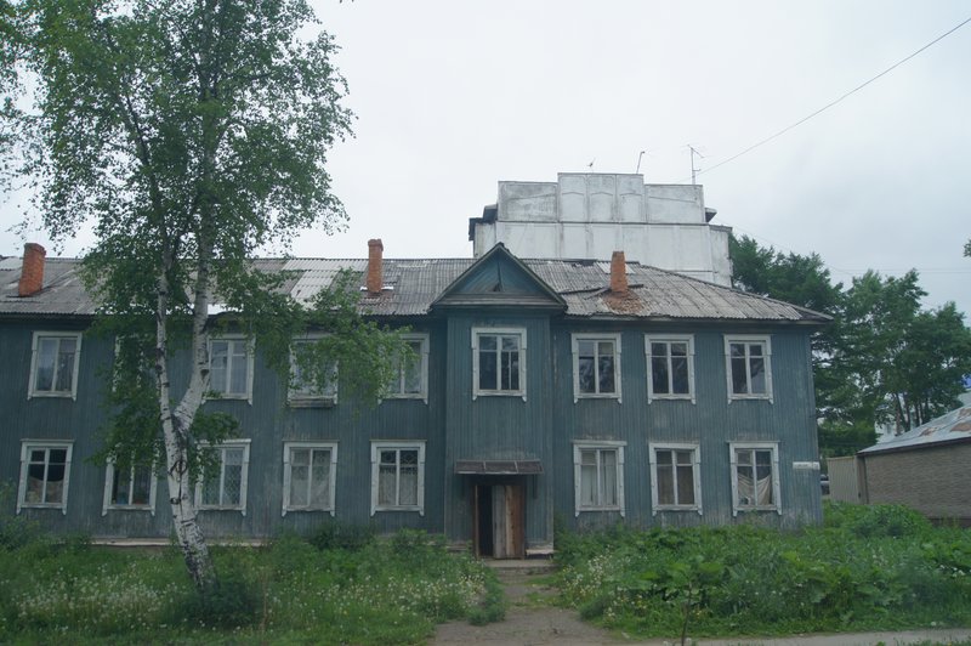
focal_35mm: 30
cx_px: 486
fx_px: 808
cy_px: 323
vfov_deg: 43.5
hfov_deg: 62.0
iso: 200
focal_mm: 20
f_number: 10
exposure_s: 1/250
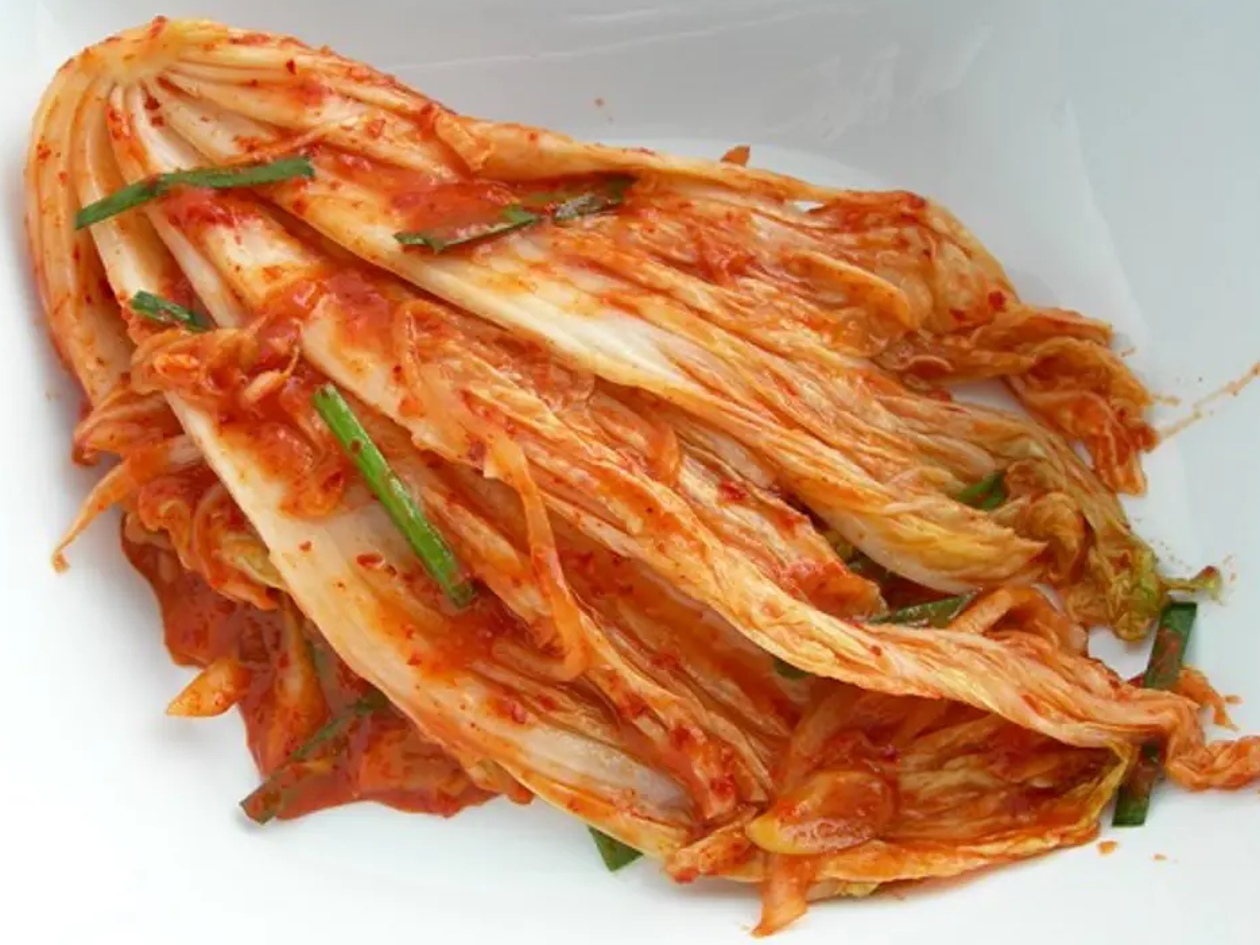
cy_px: 470
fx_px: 1419
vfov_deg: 36.8
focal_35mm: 39
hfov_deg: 47.9
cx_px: 632
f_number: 4.8
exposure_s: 1/134
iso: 50
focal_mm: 7.8
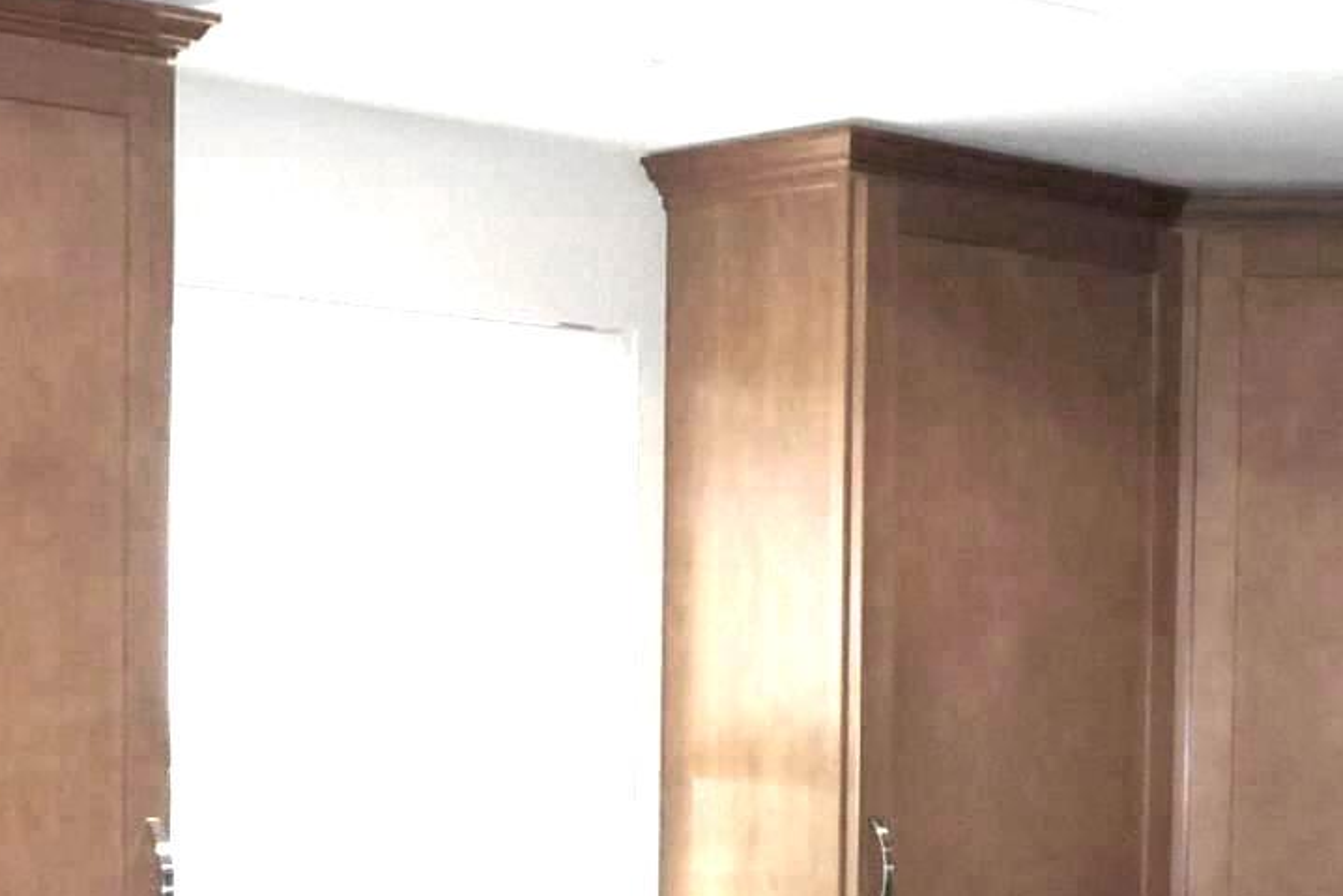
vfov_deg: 14.0
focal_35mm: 95
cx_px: 599
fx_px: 3545
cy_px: 1040
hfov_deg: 21.4
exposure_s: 1/30
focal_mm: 4.7
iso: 200
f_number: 3.3
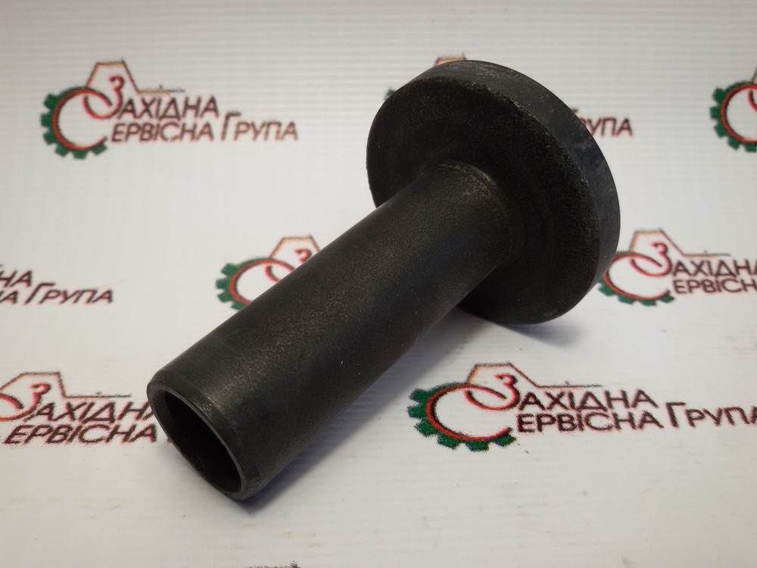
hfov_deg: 58.4
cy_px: 284
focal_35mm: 31
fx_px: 678
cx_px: 378
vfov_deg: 45.4
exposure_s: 1/100
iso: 50
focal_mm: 2.93
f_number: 2.4
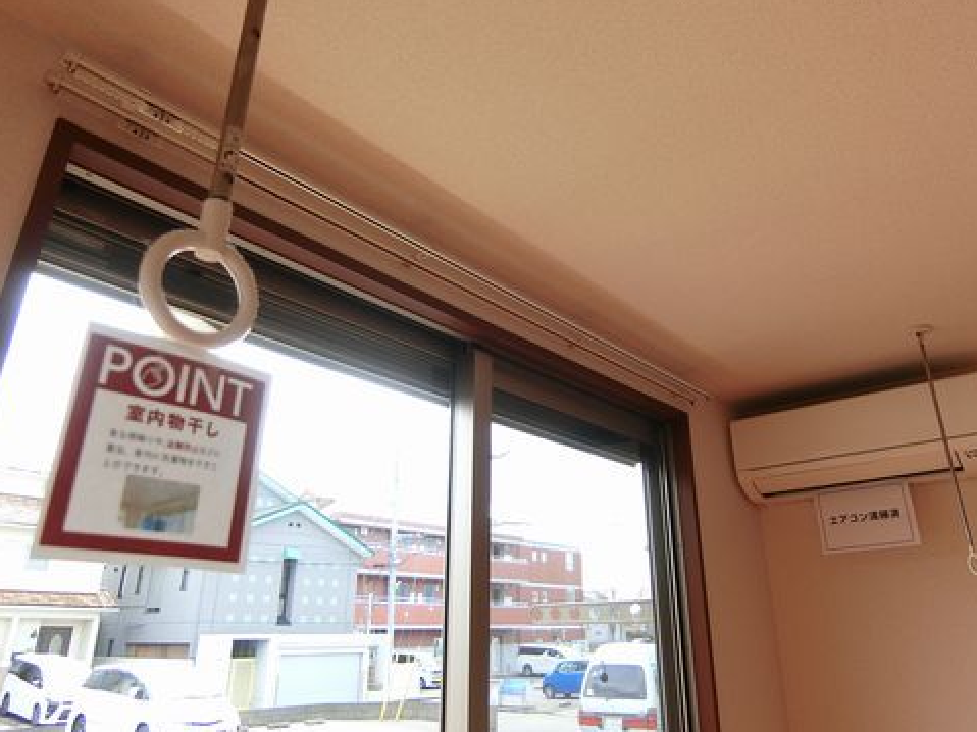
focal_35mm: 25
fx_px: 705
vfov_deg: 54.8
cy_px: 338
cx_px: 532
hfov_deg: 69.3
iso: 80
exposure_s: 1/125
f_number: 2.7
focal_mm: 4.06
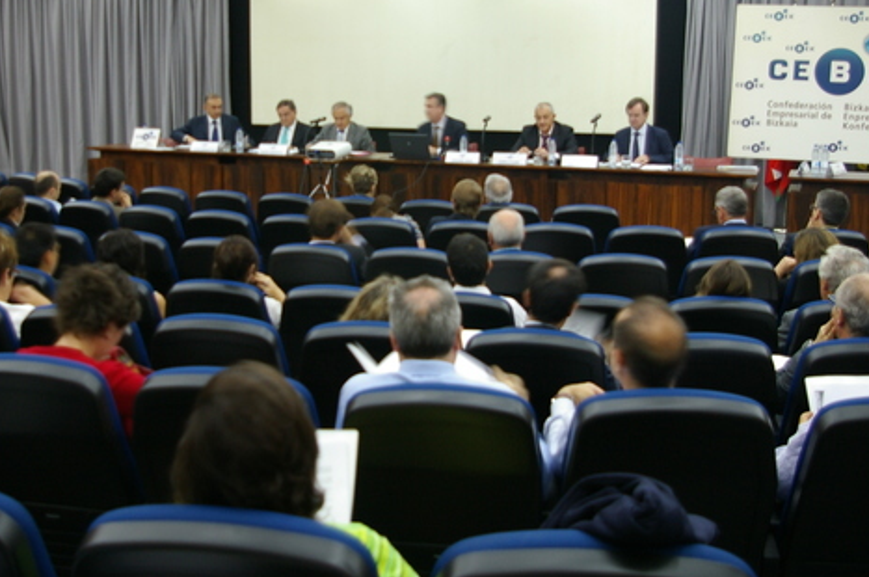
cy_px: 213
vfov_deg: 29.7
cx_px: 370
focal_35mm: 45
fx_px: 1085
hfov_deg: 43.5
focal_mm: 20
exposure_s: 1/1.43
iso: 200
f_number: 4
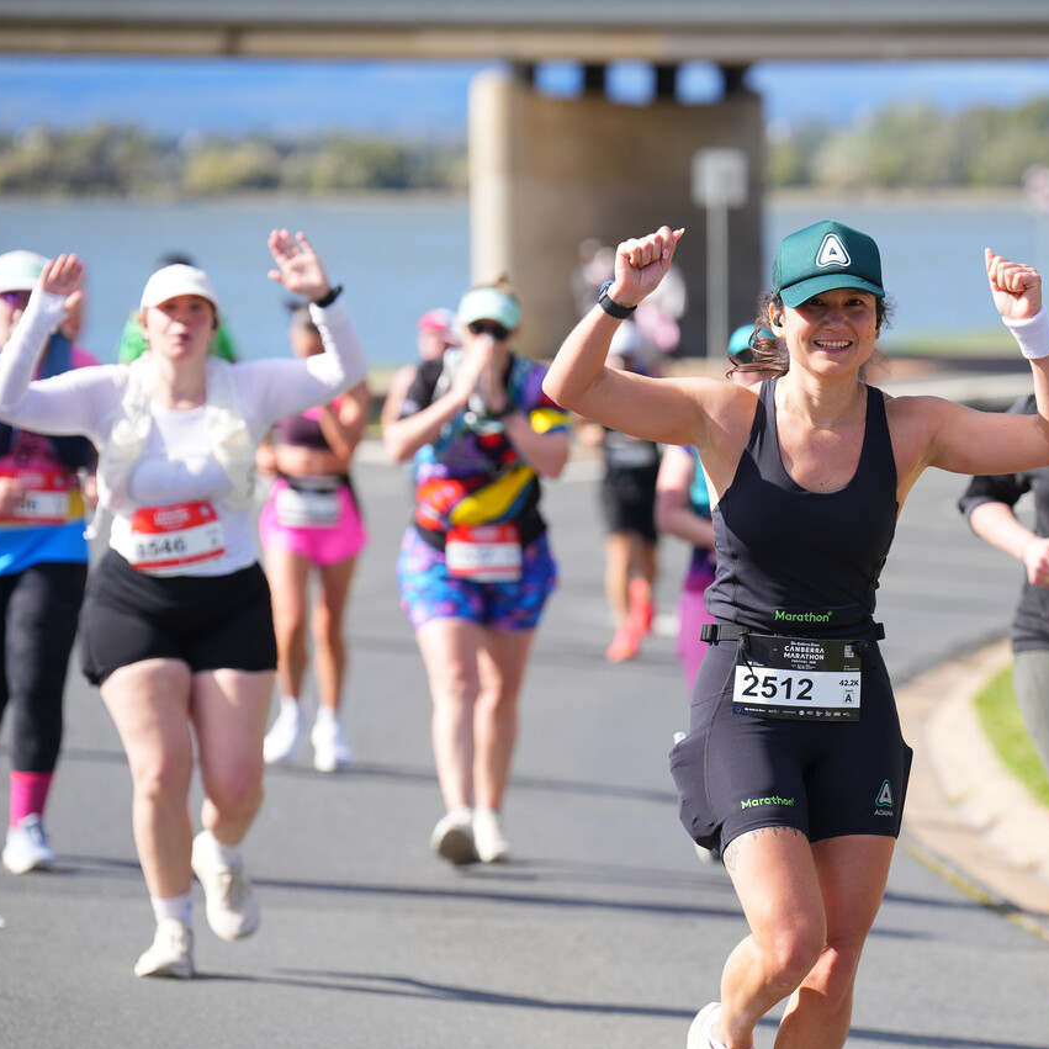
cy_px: 524
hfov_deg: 8.7
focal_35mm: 202
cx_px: 770
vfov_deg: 8.7
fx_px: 6926
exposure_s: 1/1000
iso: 200
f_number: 4
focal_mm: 158
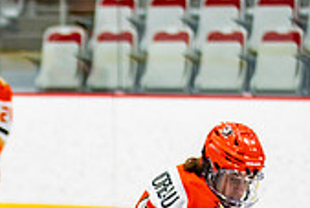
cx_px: -117
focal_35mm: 375
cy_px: 325
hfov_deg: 5.5
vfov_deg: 3.7
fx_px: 3232
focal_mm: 95
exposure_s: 1/640
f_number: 2.8
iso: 1250
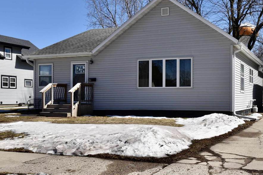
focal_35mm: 39
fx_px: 285
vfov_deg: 34.2
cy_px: 95
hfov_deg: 48.5
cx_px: 181
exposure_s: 1/400
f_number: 10
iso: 200
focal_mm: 18
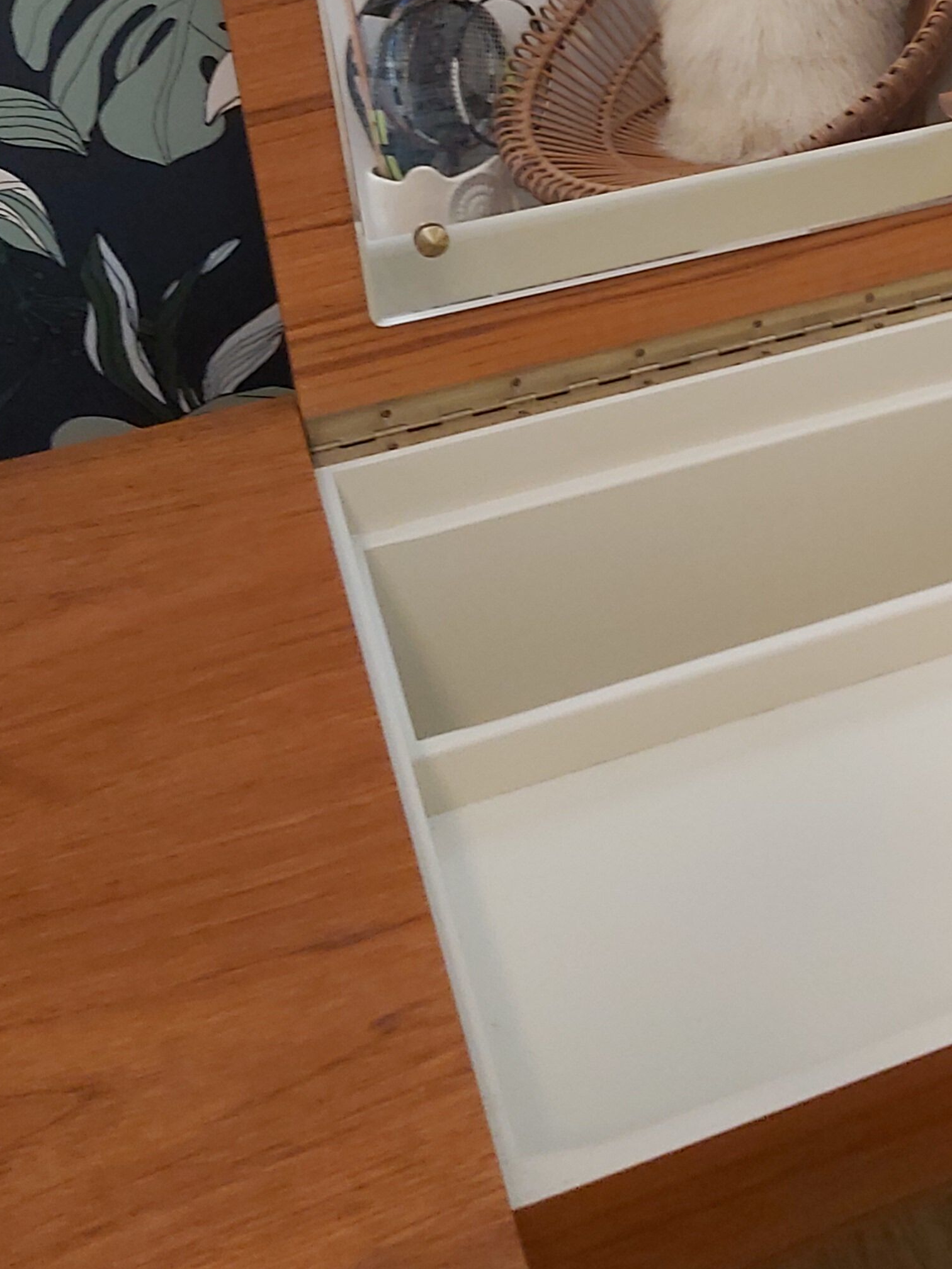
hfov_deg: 26.8
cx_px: 907
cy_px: 132
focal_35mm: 52
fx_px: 1907
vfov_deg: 34.8
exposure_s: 1/25
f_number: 1.7
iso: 800
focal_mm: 3.92
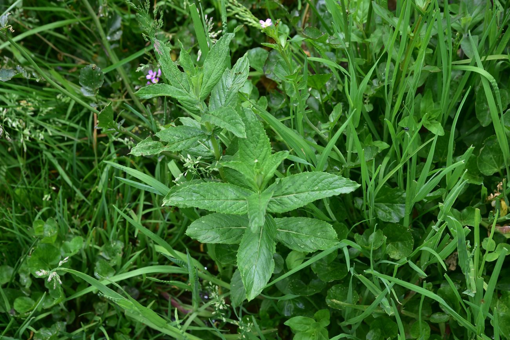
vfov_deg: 41.1
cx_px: 255
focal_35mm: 32
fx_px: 453
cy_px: 170
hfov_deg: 58.7
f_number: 9
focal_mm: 32
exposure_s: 1/200
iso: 320
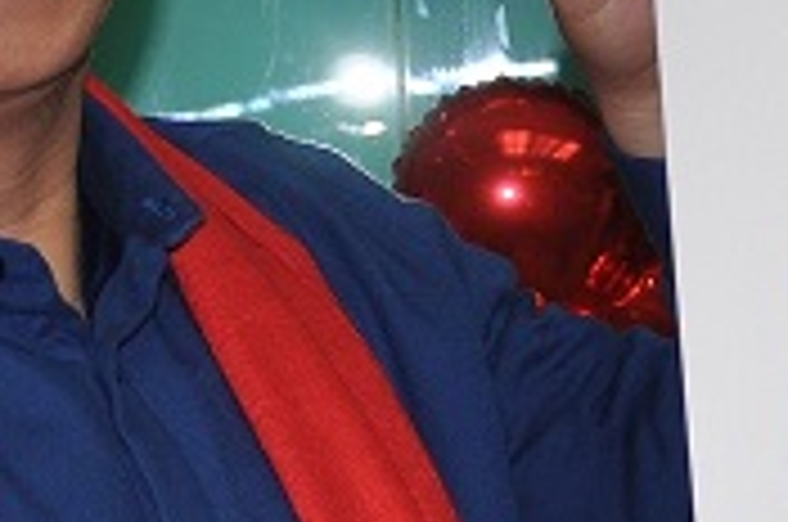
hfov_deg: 8.4
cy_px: 306
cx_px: 1229
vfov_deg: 5.7
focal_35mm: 239
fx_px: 5222
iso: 250
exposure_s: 1/60
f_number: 4
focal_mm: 26
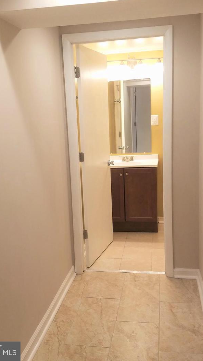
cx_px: 99
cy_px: 177
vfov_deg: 66.1
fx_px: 278
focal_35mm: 29
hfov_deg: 40.2
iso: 80
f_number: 1.7
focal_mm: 4.2
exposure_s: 1/60
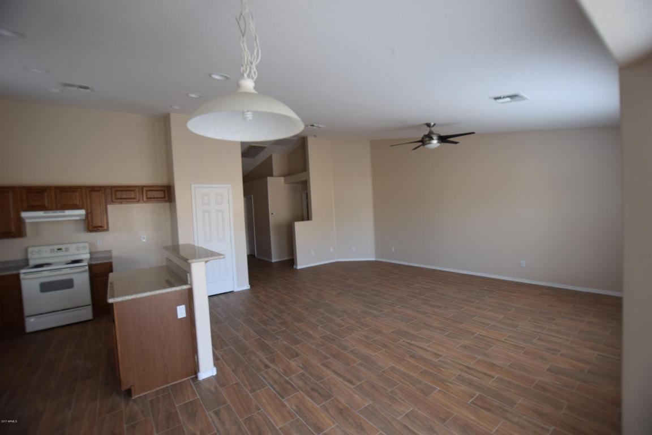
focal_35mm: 15
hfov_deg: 100.4
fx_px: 272
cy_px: 218
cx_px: 326
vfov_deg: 77.3
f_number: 4.5
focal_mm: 10
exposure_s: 1/80
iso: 400
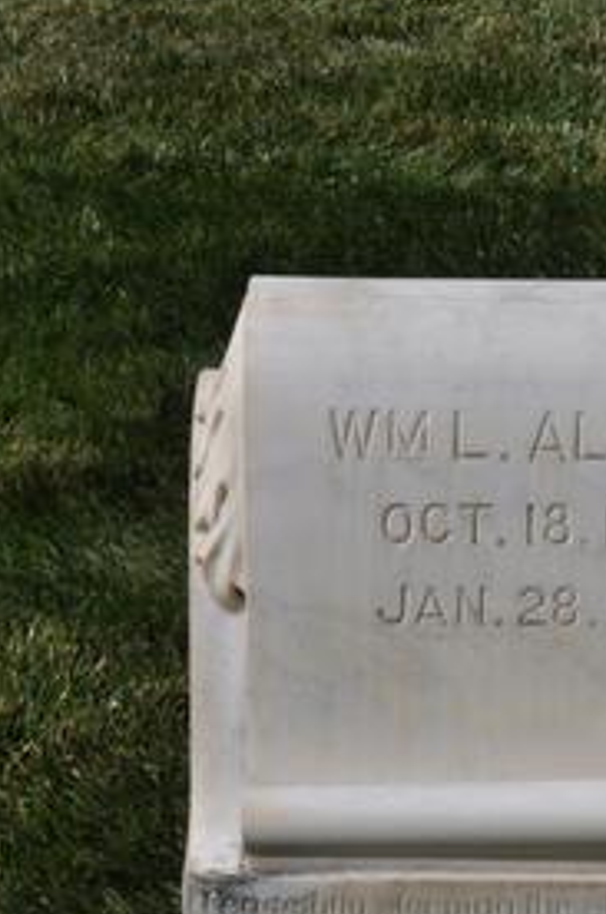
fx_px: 4359
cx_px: 550
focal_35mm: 172
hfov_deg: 7.9
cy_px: 833
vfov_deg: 11.9
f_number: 32
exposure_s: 1/125
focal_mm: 60
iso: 200
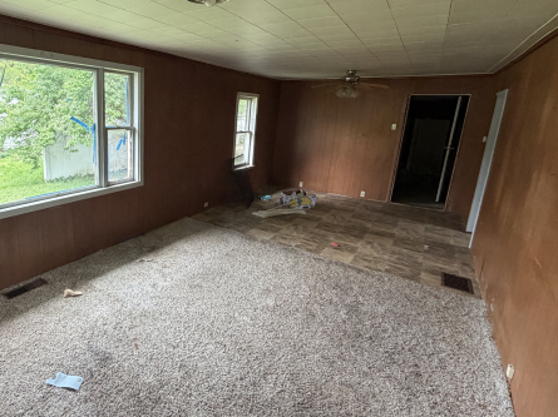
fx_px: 338
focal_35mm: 21
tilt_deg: -13.5
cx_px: 165
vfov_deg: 63.2
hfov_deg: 75.3
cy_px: 185
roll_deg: -1.1
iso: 320
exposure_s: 1/111
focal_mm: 2.22
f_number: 2.2
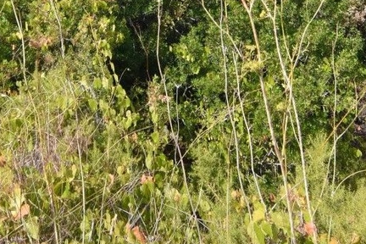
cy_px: -64
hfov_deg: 32.4
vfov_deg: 20.3
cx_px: 164
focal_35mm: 62
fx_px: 629
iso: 100
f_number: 5.6
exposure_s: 1/500
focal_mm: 11
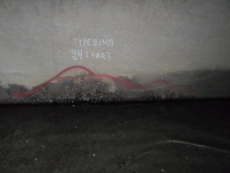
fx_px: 166
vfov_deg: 54.9
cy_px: 86
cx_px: 115
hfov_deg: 69.4
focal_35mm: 25
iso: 320
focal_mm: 4.5
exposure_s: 1/30
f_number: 2.5
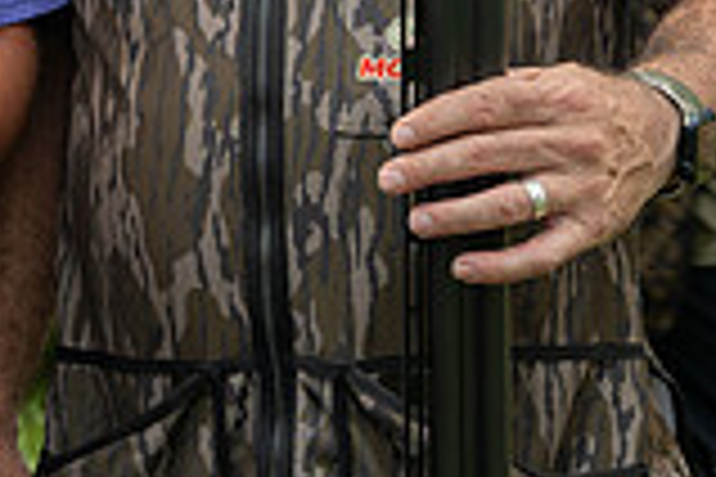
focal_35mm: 157
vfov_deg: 8.6
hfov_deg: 12.8
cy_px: -227
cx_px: -135
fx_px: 3122
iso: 110
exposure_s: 1/100
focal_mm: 43
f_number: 6.3
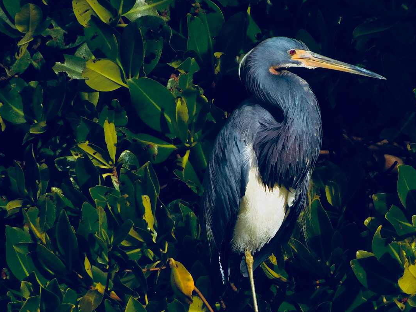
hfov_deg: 1.5
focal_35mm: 1280
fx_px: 15384
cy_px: 189
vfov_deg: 1.2
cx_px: 290
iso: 125
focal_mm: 152
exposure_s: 1/640
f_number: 6.5
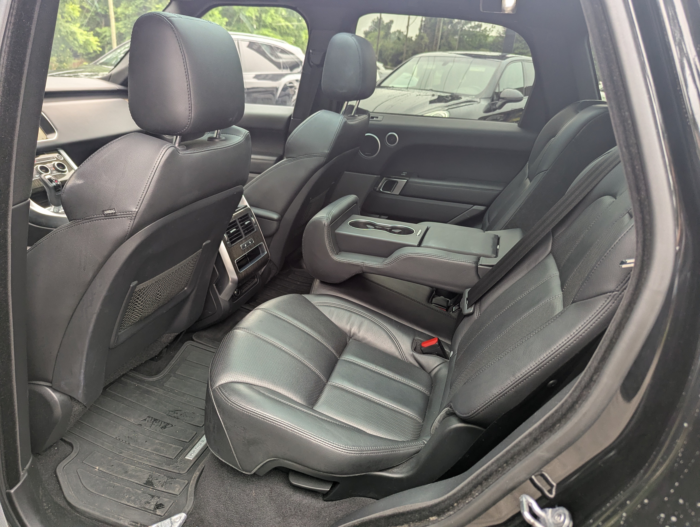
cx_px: 350
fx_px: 486
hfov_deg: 71.5
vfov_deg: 56.9
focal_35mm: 24
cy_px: 264
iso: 200
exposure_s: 1/133
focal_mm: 6.81
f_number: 1.85
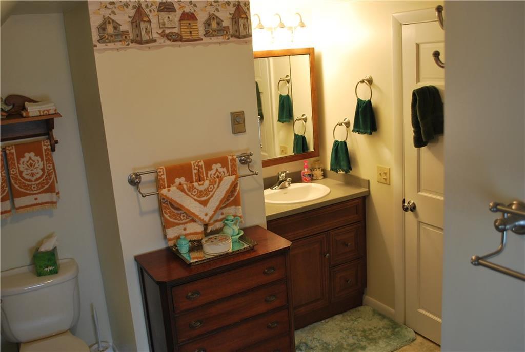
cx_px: 262
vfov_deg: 40.1
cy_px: 176
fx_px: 482
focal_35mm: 33
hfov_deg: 57.1
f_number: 4
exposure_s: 1/30
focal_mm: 22
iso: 220
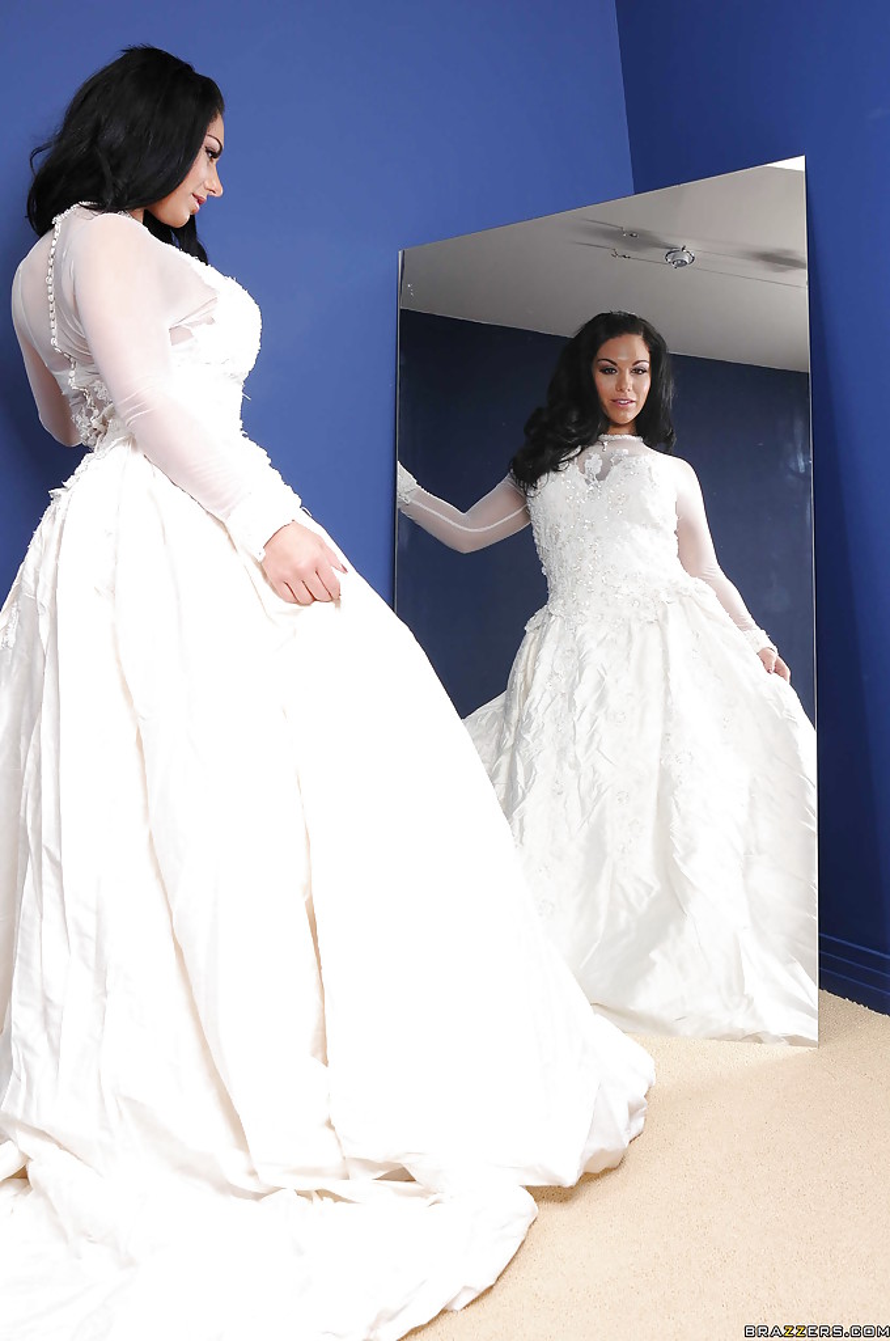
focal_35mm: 42
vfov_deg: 46.5
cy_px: 670
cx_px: 445
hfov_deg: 31.8
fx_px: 1562
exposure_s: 1/80
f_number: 10
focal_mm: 28
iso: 200
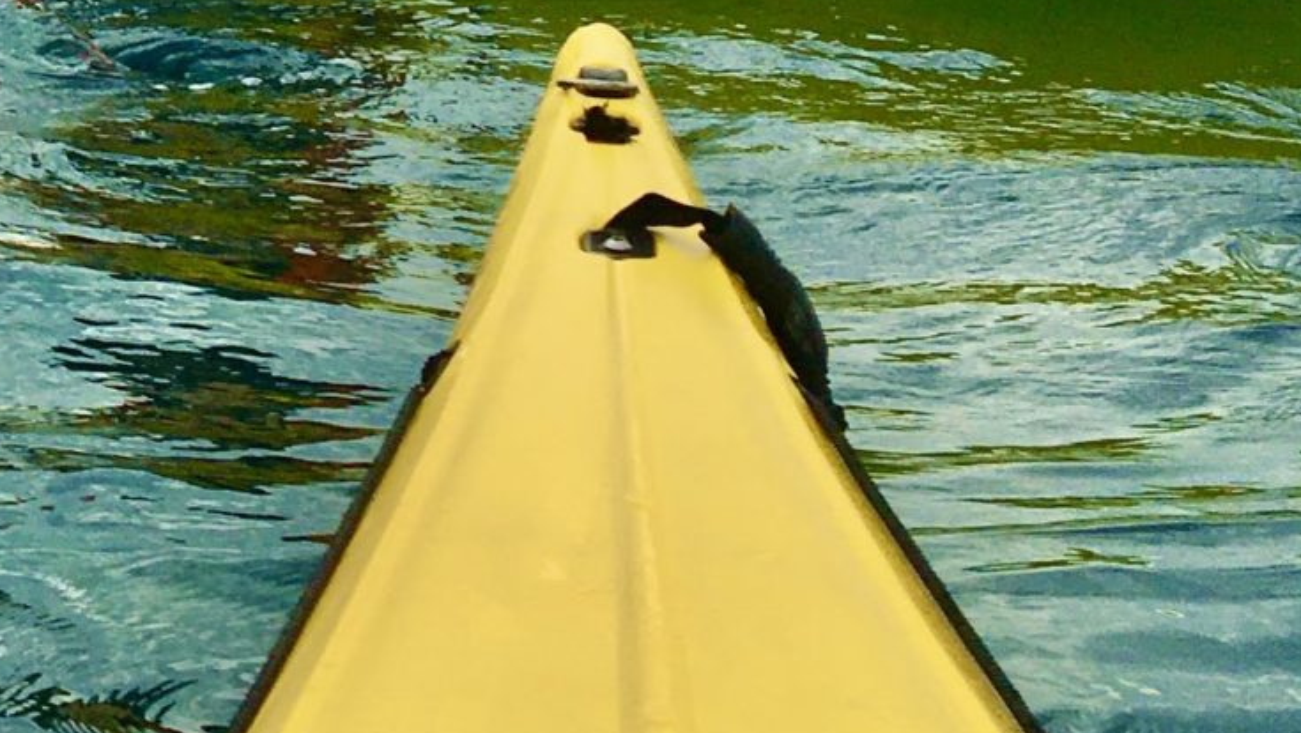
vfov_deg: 10.3
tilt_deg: +3.8
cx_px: -340
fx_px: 3796
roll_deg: +1.9
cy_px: -671
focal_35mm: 110
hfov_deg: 18.3
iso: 25
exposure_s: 1/1425
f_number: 2.2
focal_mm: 4.15
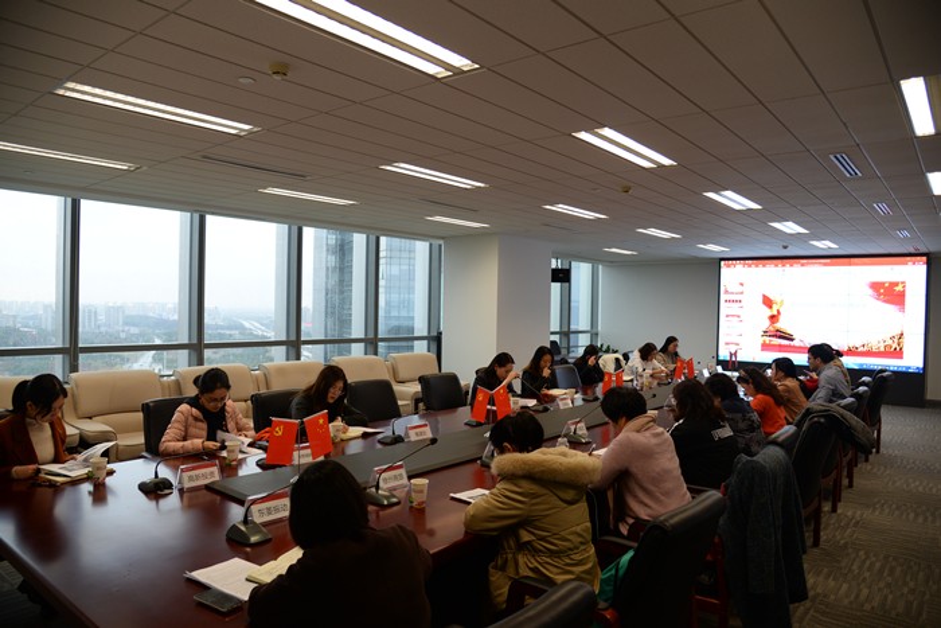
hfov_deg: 73.7
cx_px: 470
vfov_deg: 53.2
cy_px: 314
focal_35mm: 24
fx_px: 627
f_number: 4.5
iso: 160
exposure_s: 1/25
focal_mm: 24
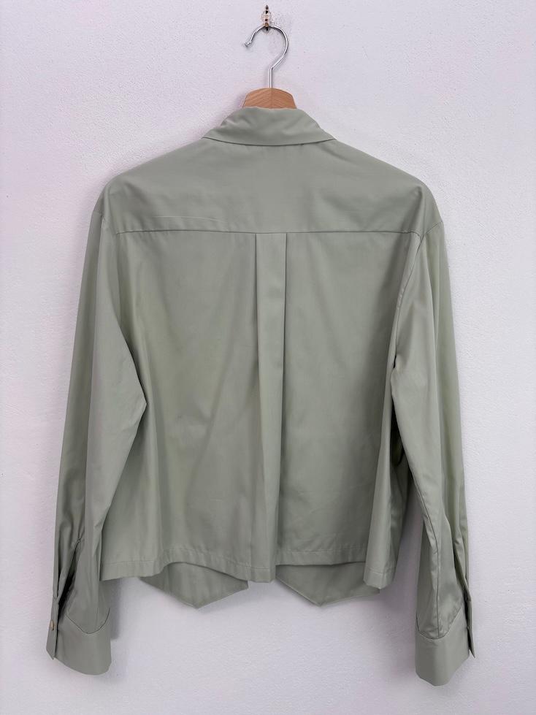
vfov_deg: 67.3
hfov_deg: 53.1
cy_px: 358
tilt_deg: -5.6
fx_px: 537
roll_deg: +0.6
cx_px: 268
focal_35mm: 26
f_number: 1.6
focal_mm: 5.96
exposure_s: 1/122
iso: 32
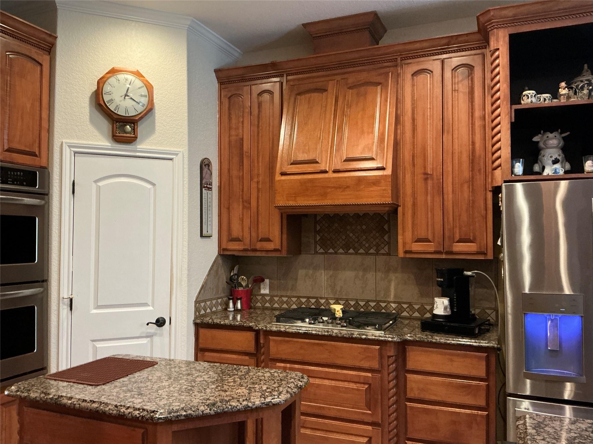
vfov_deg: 49.7
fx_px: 480
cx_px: 296
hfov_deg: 63.4
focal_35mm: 28
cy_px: 222
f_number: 1.8
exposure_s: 1/30
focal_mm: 3
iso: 400
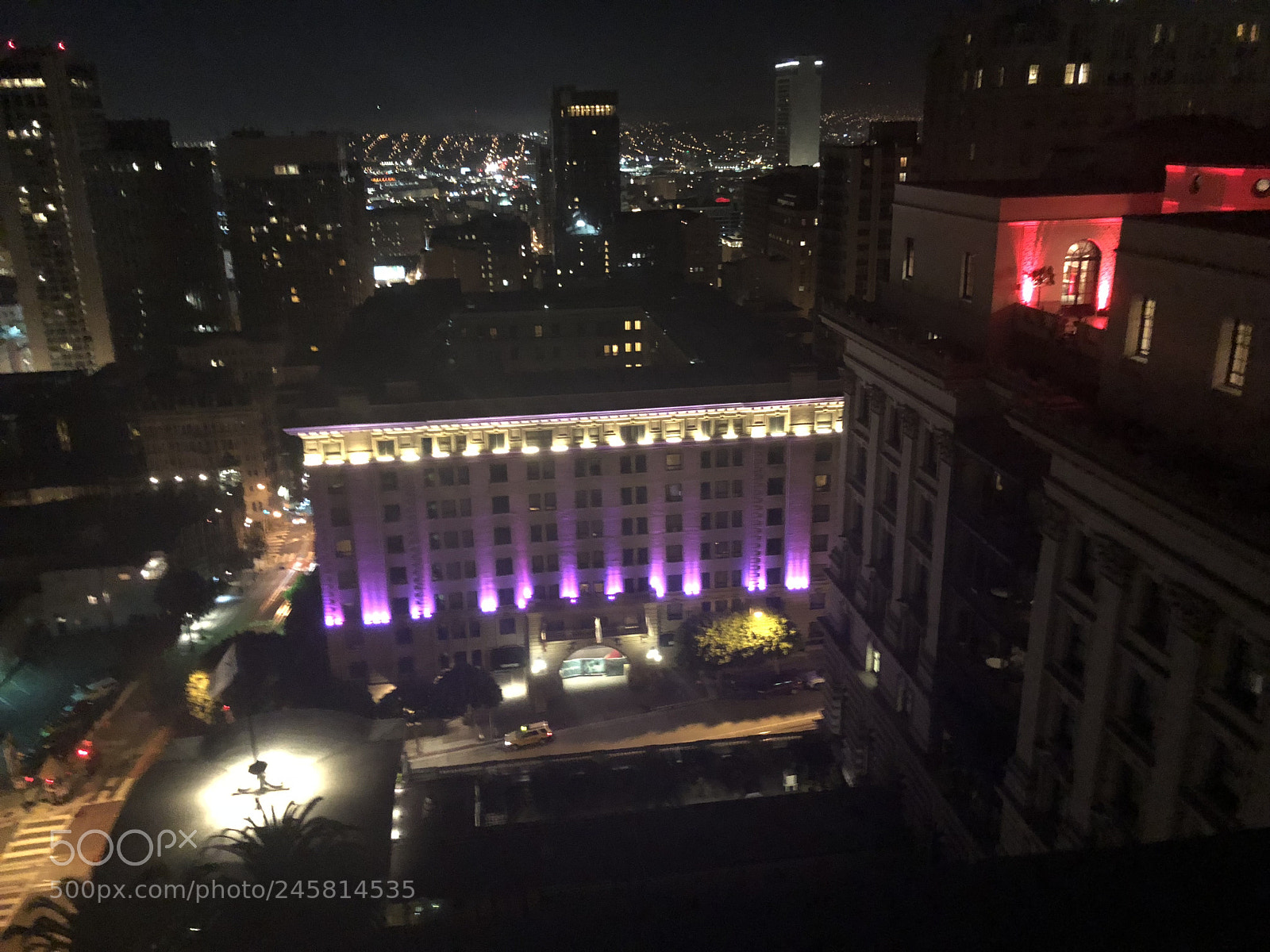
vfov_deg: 48.2
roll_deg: +1.7
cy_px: 476
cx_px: 635
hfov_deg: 61.7
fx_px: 1064
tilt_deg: -18.5
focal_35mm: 29
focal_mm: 3.99
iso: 250
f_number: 1.8
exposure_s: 1/4
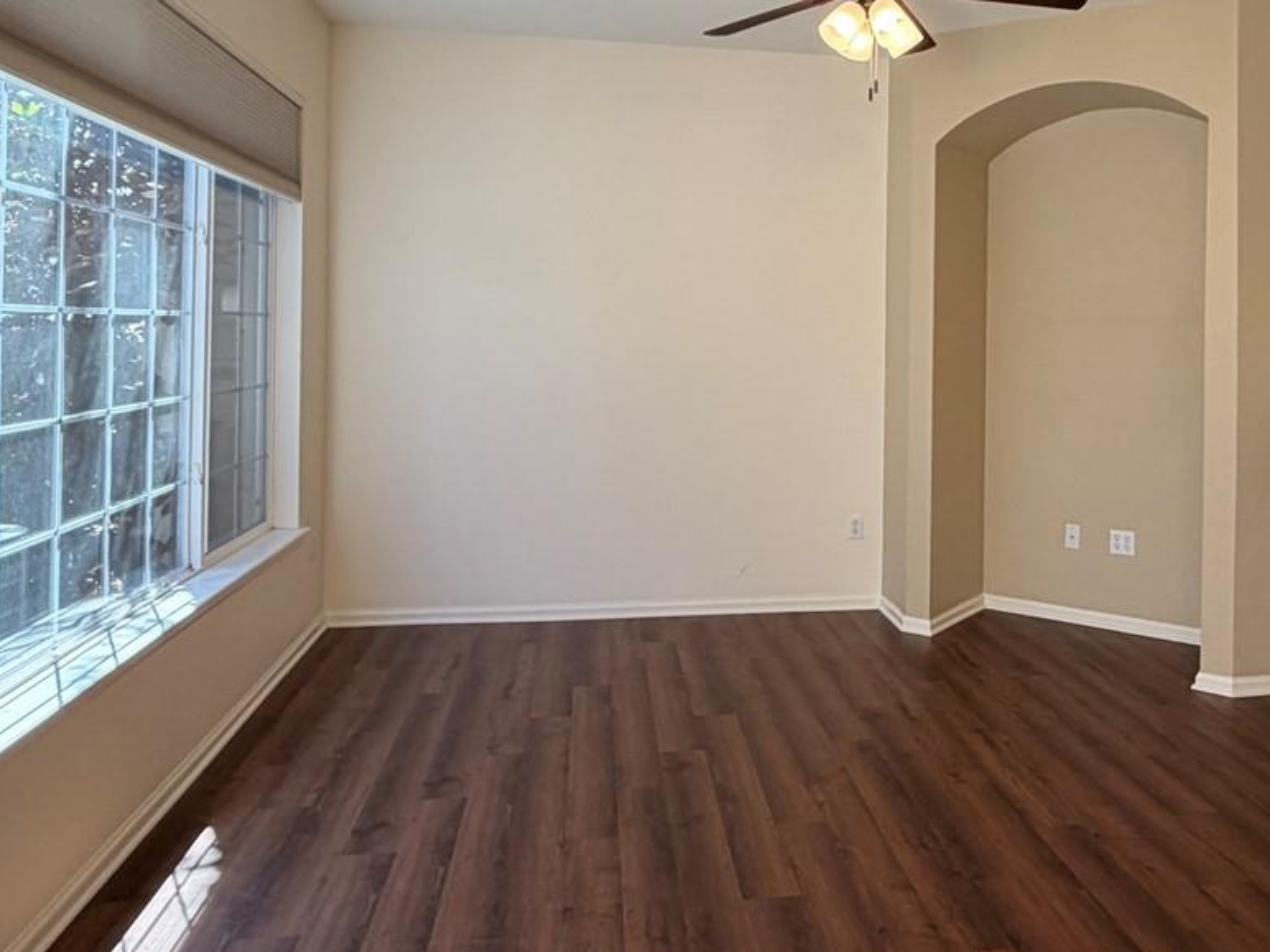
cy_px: 329
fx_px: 1064
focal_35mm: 29
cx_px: 785
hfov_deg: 60.9
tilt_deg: +4.6
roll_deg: -1.3
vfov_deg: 47.6
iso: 125
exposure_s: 1/120
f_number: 2.2
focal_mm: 2.22
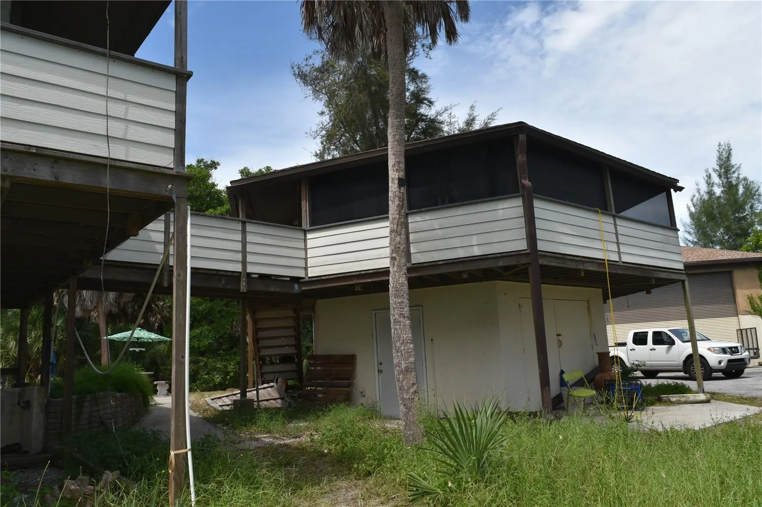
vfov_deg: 47.9
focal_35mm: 27
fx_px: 571
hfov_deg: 67.4
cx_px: 381
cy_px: 254
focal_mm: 18
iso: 100
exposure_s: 1/200
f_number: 10
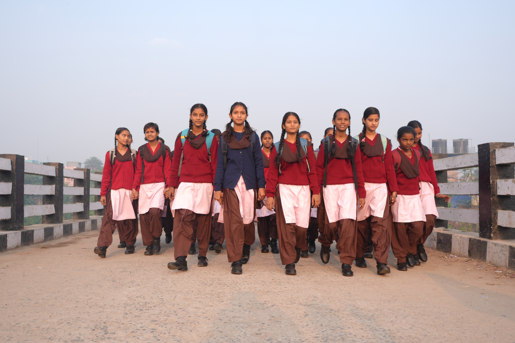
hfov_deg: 54.4
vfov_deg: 37.9
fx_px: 501
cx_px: 258
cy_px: 172
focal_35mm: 35
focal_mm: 35
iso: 125
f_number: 5.6
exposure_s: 1/200
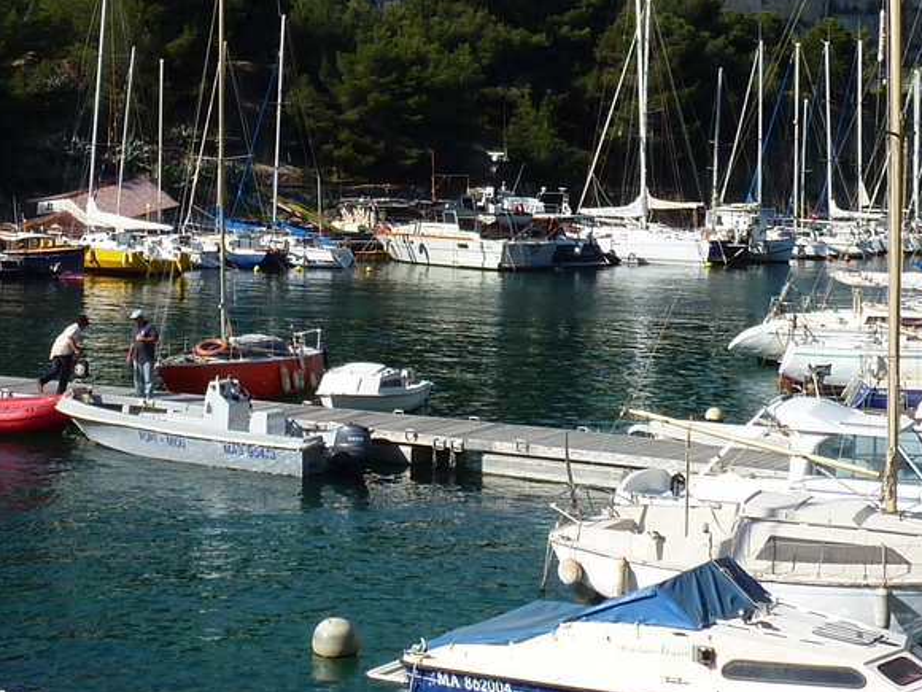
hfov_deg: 28.1
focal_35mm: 69
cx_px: 354
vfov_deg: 20.9
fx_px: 1838
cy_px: 76
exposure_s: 1/500
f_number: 5
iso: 80
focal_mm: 4.1
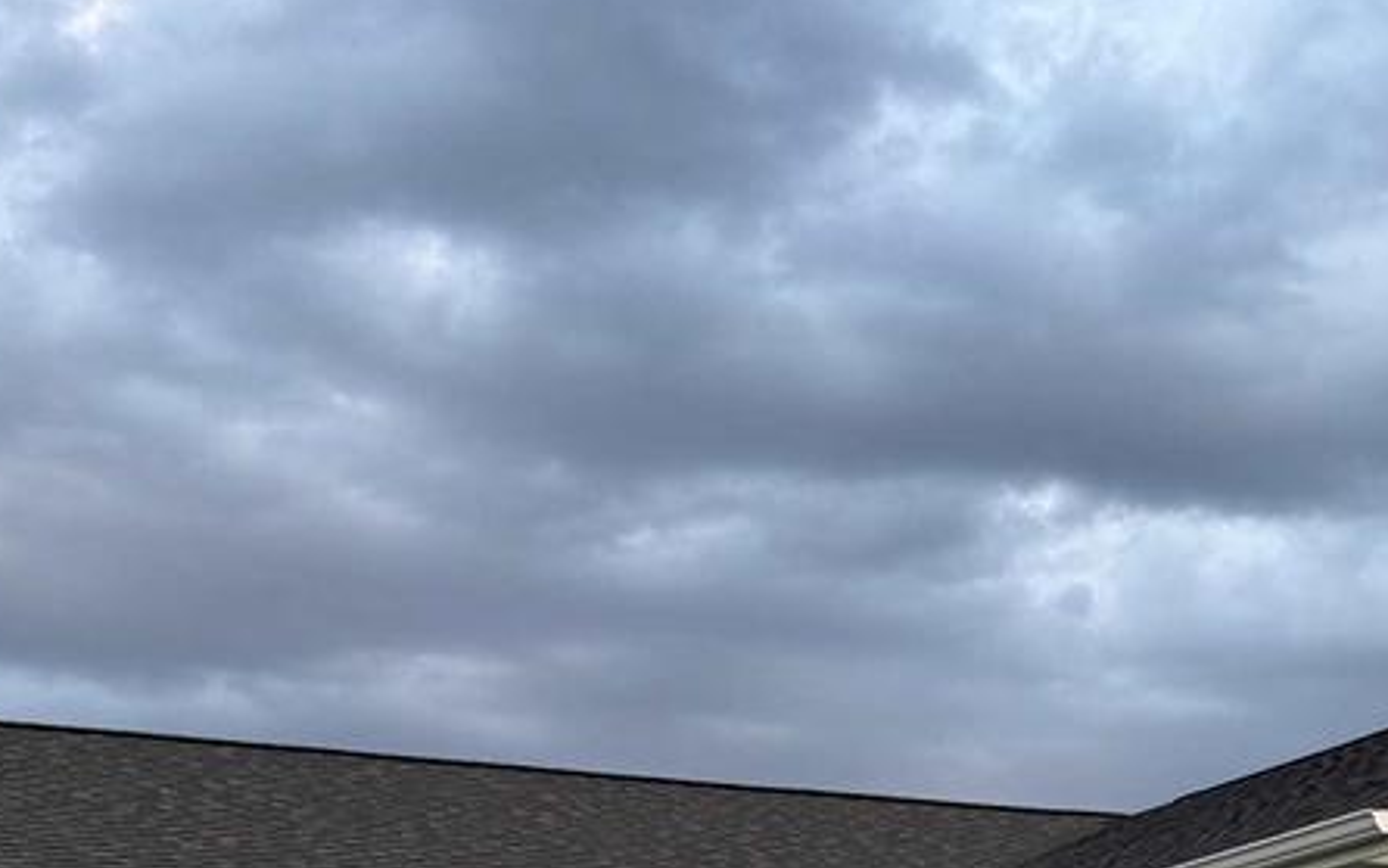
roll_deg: +0.5
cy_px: 1076
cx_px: 1099
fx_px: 2762
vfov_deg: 17.0
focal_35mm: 73
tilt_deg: +3.4
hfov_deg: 27.7
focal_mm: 6.76
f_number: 1.78
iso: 200
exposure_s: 1/92
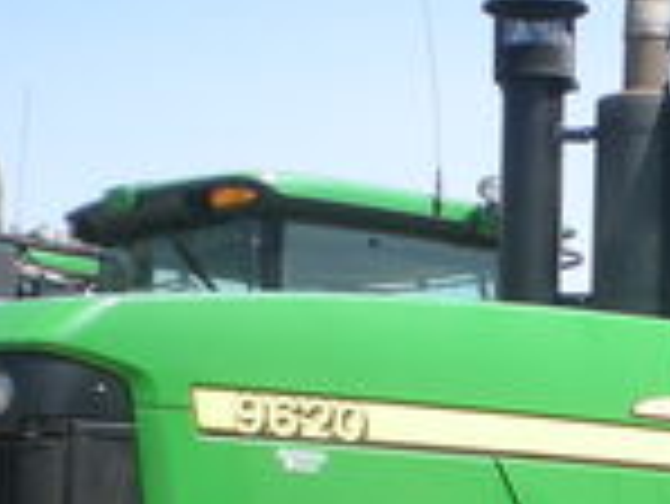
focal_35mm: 139
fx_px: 2693
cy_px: 648
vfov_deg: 10.5
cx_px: 764
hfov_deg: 13.8
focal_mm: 6.3
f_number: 4.6
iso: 50
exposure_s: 1/208
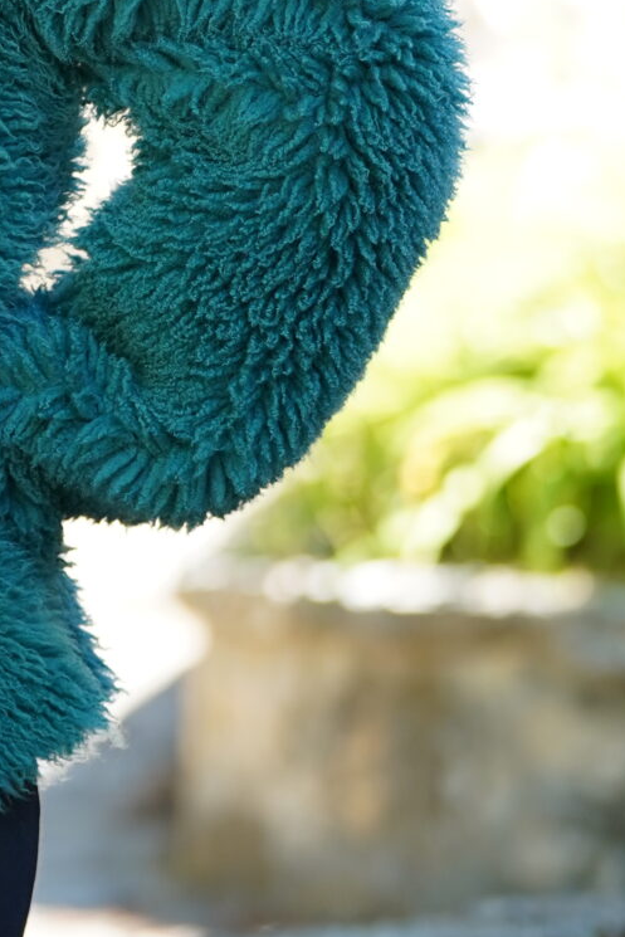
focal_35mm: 330
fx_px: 8589
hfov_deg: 4.1
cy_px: 96
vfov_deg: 6.2
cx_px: -418
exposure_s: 1/320
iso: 320
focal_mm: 96
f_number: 2.8
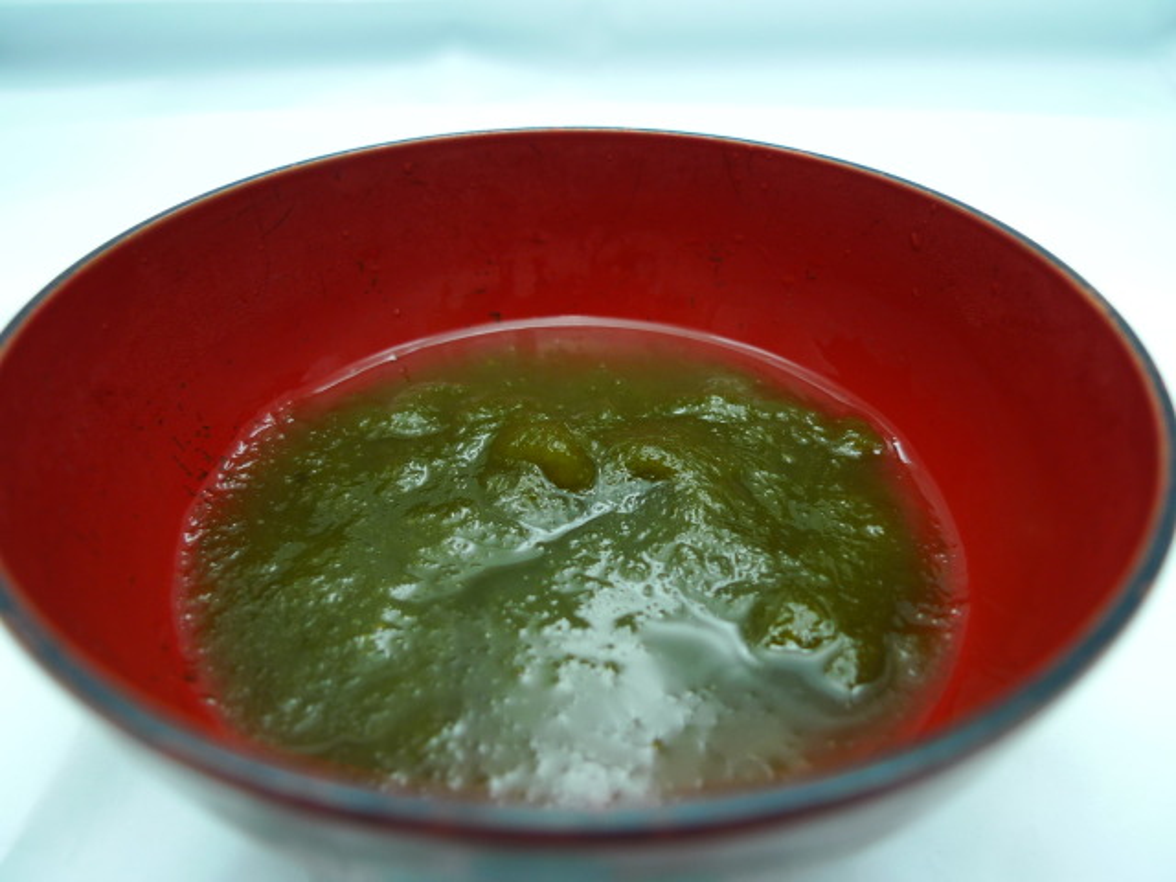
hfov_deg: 71.6
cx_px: 588
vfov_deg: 56.8
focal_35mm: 24
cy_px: 441
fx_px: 815
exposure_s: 1/80
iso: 80
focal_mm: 5.1
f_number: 2
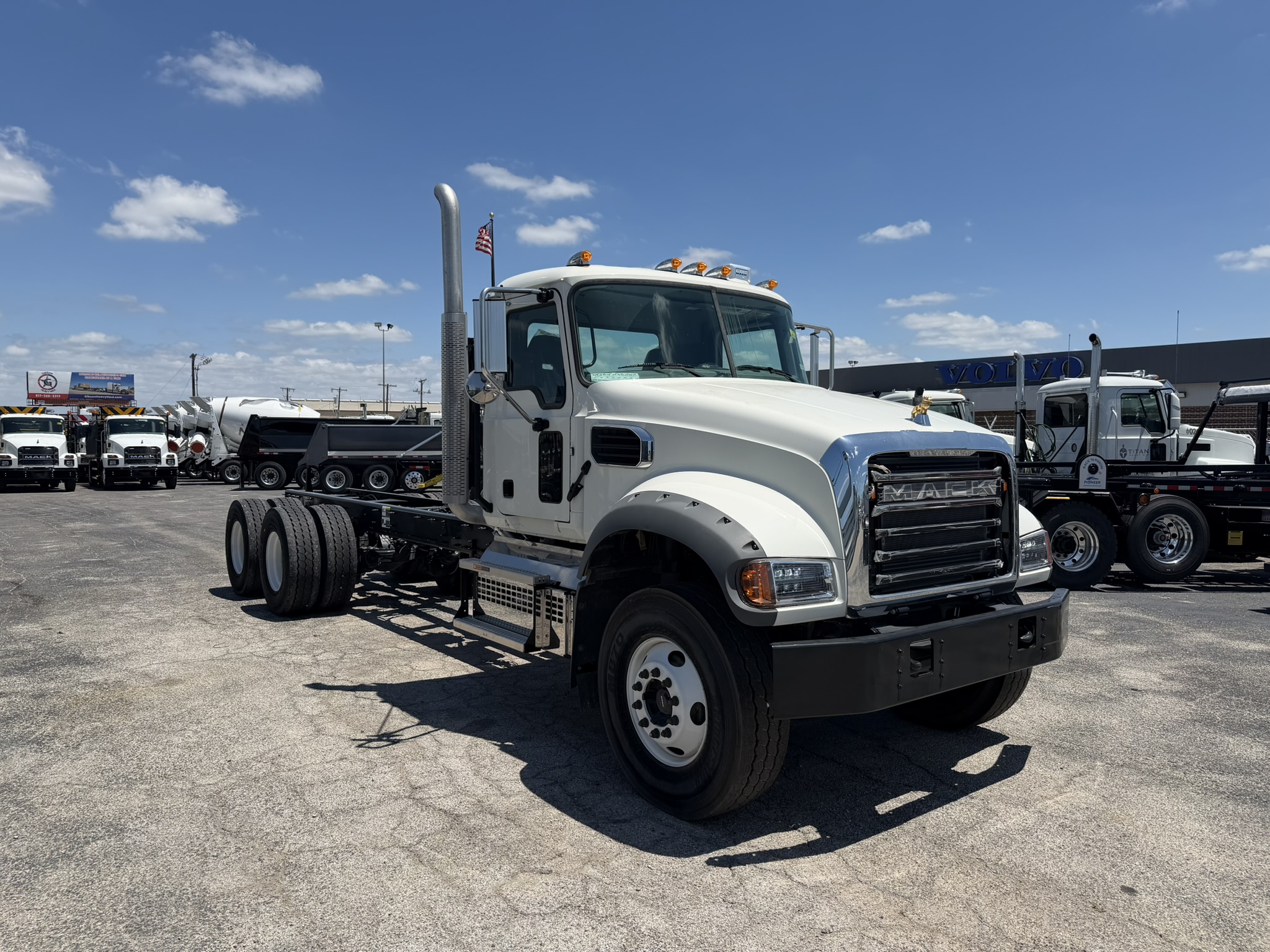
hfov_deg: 71.6
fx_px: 881
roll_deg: +0.4
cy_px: 476
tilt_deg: -2.8
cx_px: 635
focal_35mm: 24
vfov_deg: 56.8
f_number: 1.78
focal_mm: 6.76
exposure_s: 1/6711
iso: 80
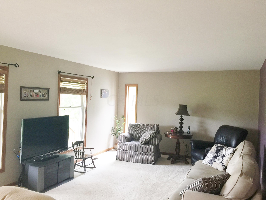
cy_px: 100
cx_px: 133
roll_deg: -1.9
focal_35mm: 29
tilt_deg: +0.9
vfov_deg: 48.2
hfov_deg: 61.7
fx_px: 223
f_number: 2.2
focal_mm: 4.15
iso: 40
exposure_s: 1/15
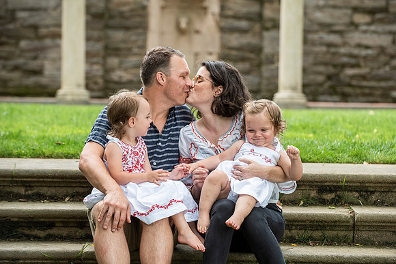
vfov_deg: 10.6
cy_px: 127
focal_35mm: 129
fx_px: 1423
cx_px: 205
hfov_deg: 15.8
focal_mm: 125
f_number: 4.5
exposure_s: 1/500
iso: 640
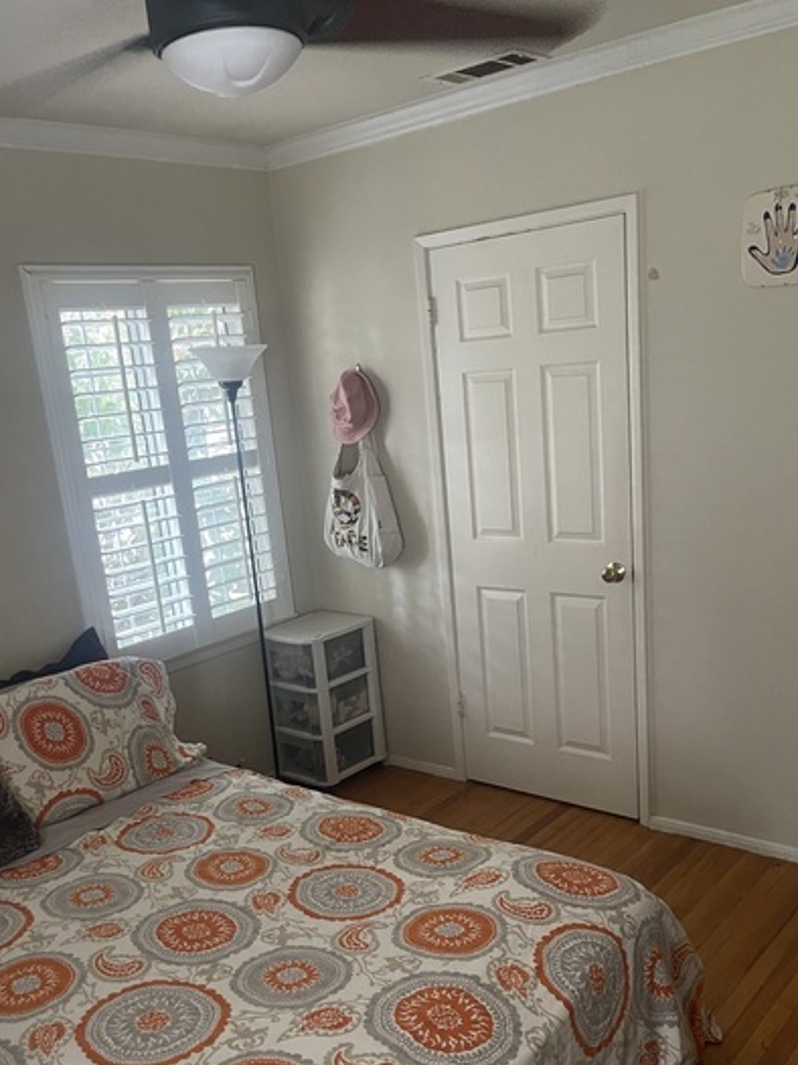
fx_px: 1015
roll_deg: +6.3
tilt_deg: -16.4
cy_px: 643
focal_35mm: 33
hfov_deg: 42.9
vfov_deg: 54.9
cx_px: 367
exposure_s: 1/40
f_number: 1.6
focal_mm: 5.1
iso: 500
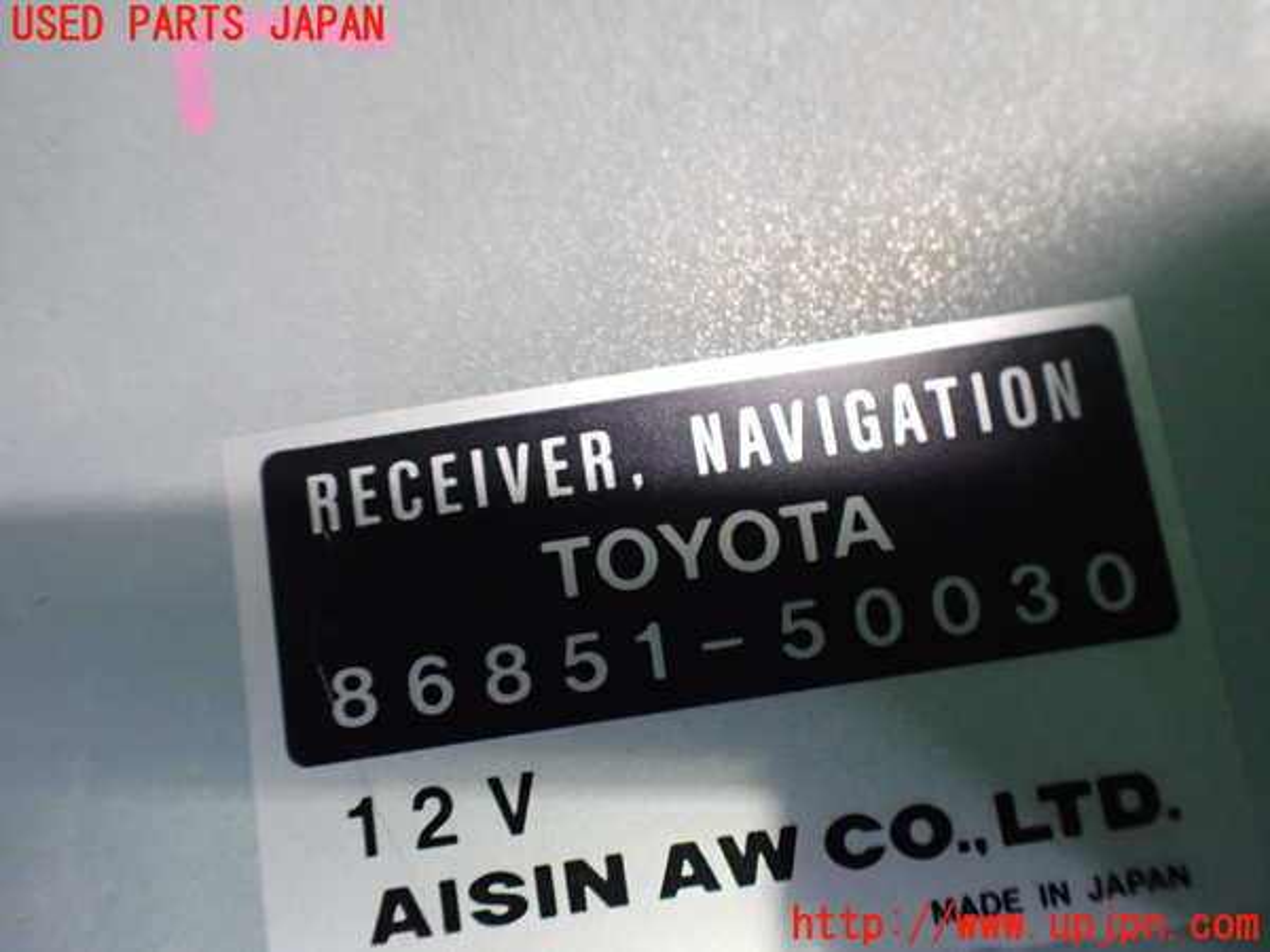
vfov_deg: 46.8
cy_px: 476
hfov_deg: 60.0
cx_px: 635
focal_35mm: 30
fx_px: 1101
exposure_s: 1/100
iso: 800
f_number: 2.3
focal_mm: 5.4
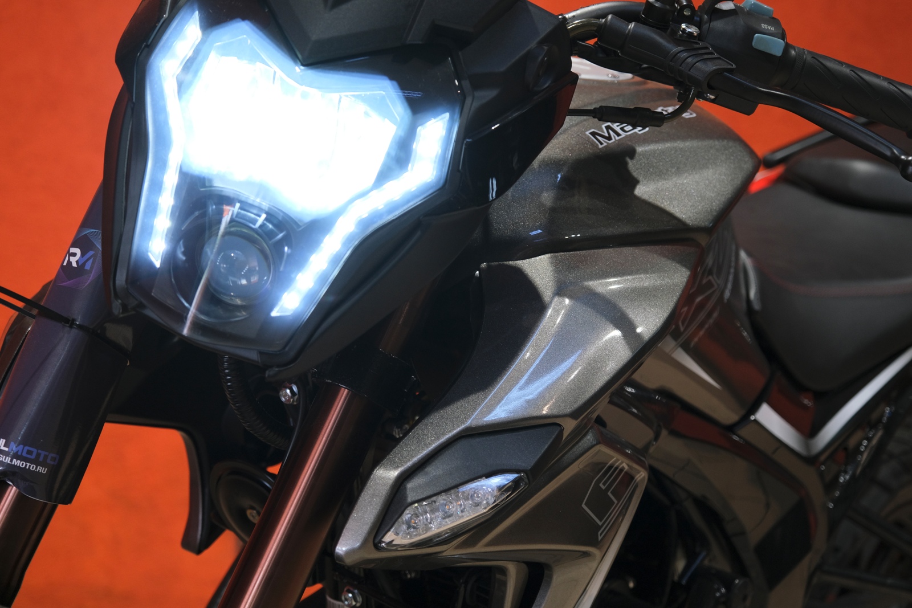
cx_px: 456
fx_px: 1773
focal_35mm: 70
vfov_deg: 19.5
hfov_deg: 28.8
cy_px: 304
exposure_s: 1/100
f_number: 4
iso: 800
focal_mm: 46.6
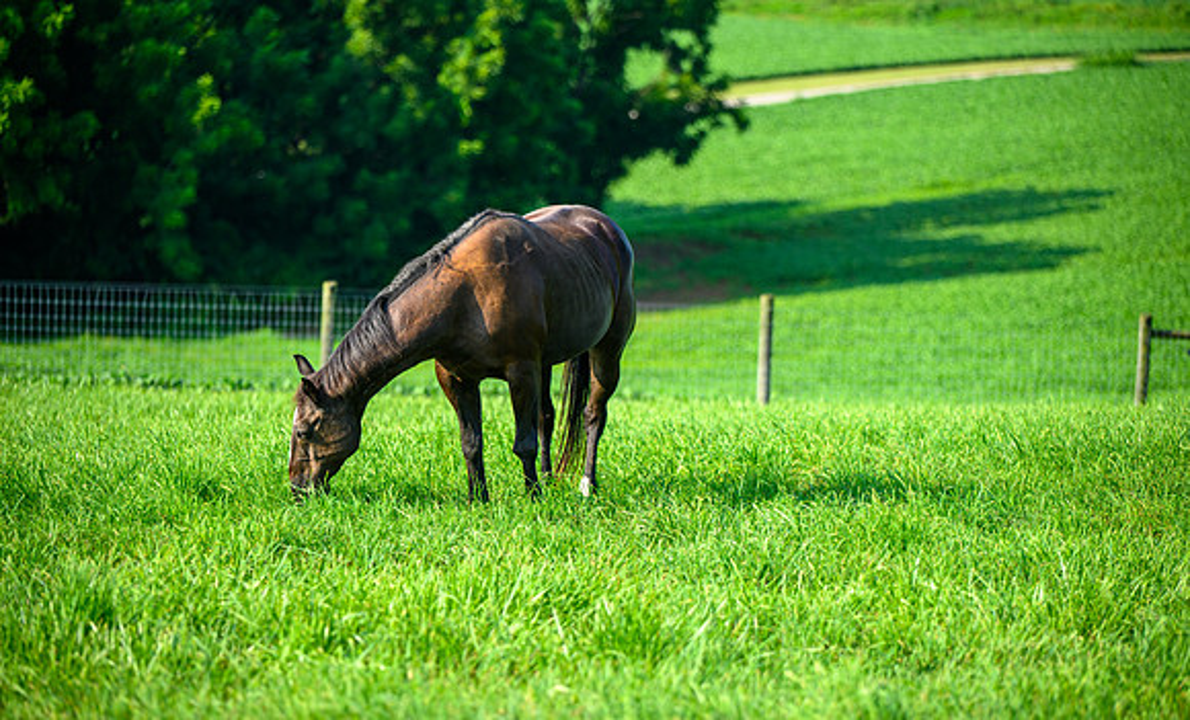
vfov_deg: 9.2
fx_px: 4460
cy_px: 358
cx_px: 595
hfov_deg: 15.2
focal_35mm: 139
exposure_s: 1/800
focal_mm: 135
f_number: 2.8
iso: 100
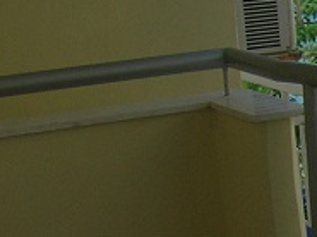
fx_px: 1344
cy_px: 259
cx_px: 634
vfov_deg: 10.0
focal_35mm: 147
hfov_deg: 12.0
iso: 50
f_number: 4.9
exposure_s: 1/524
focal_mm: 5.7
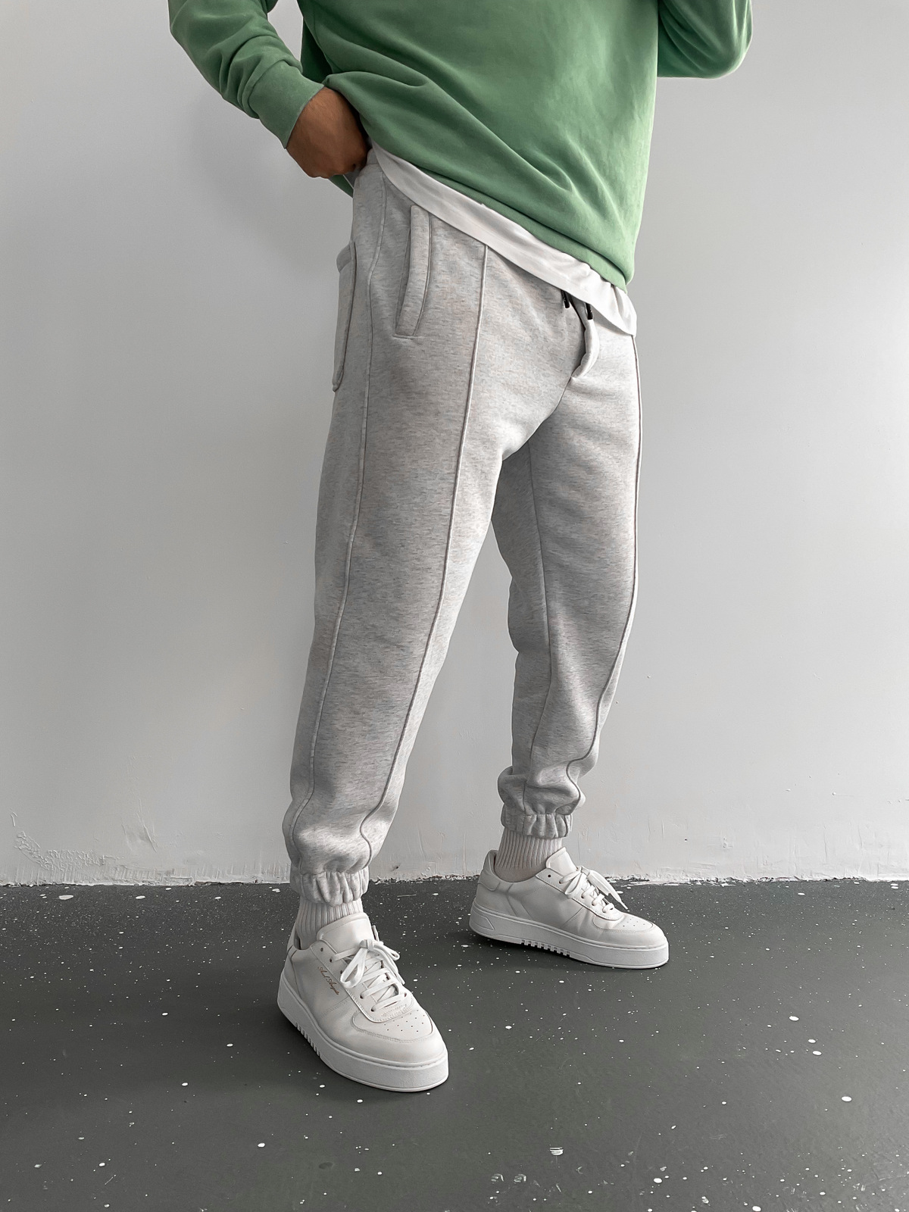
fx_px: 1015
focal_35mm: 29
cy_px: 606
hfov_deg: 48.2
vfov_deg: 61.7
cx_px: 454
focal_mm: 3
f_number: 1.8
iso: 40
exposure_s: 1/120
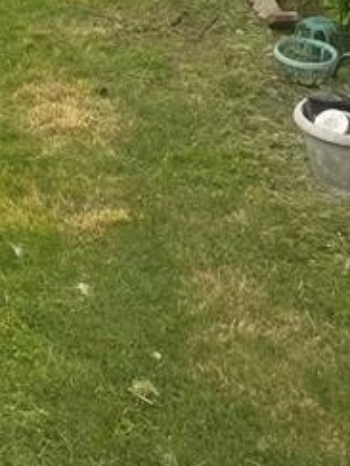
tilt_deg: -9.6
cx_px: -184
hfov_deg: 16.3
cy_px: -222
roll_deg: +2.4
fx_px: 1105
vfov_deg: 20.6
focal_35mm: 82
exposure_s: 1/557
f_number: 1.8
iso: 32
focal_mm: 4.25
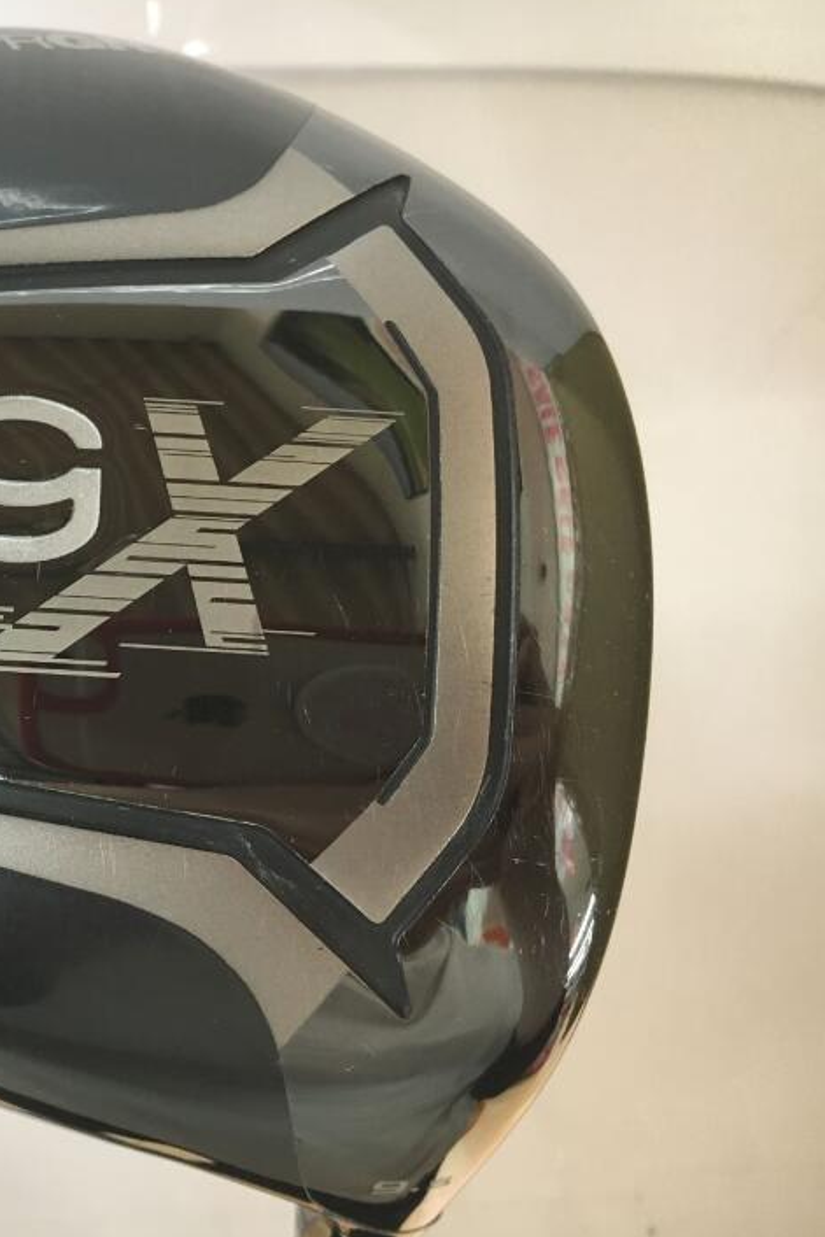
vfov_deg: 47.4
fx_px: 1409
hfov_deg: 30.5
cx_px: 18
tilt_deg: -64.3
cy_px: 611
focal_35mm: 41
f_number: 2.2
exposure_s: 1/30
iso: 100
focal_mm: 4.15
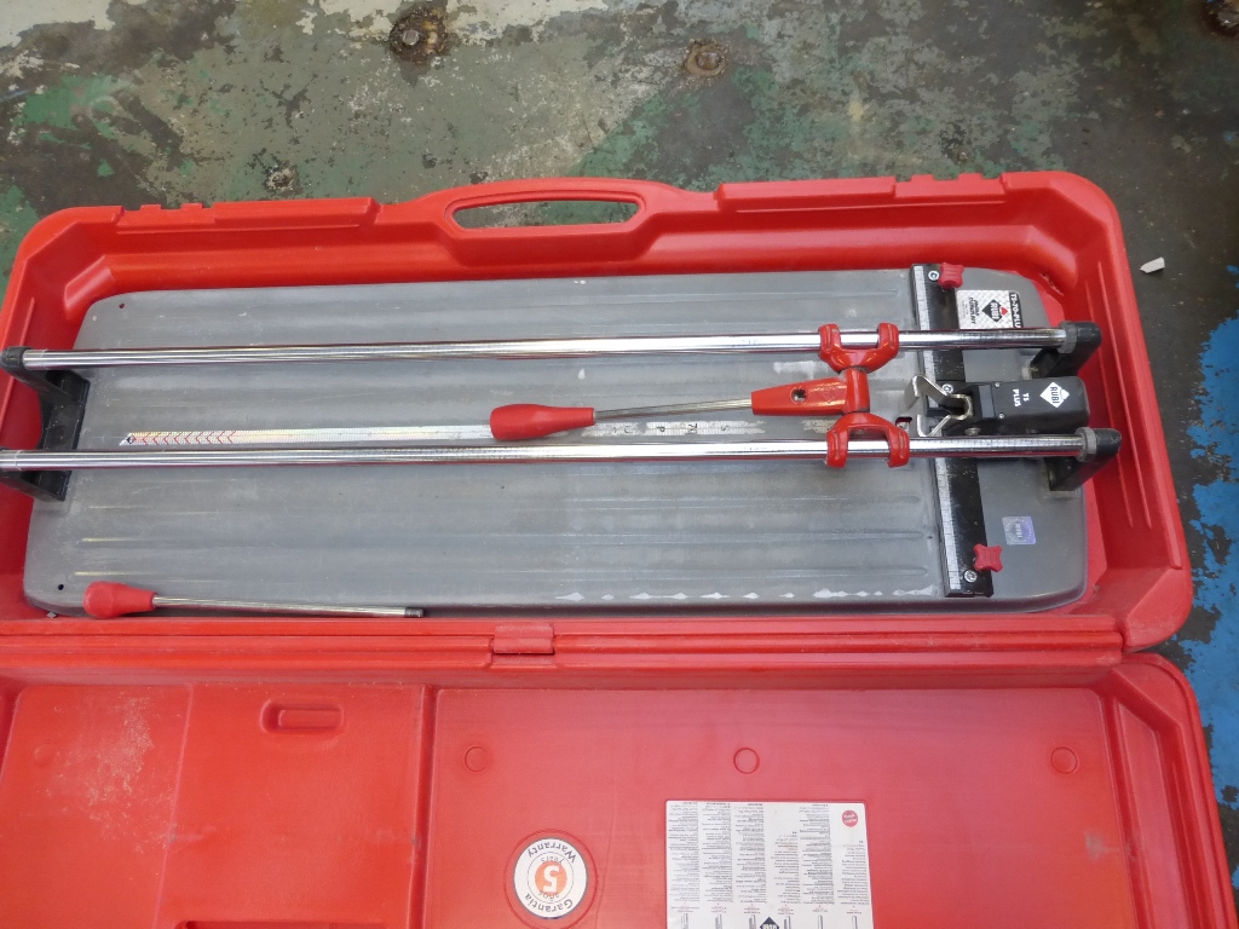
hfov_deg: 69.4
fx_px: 895
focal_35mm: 25
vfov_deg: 54.9
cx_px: 620
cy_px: 464
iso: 200
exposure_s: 1/60
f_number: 3.3
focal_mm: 4.3
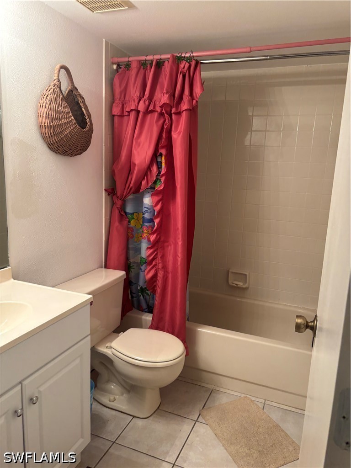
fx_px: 352
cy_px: 234
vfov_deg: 67.3
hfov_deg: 53.1
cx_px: 176
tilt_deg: -9.9
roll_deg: -4.9
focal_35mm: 26
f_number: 1.6
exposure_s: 1/60
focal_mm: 5.96
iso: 160
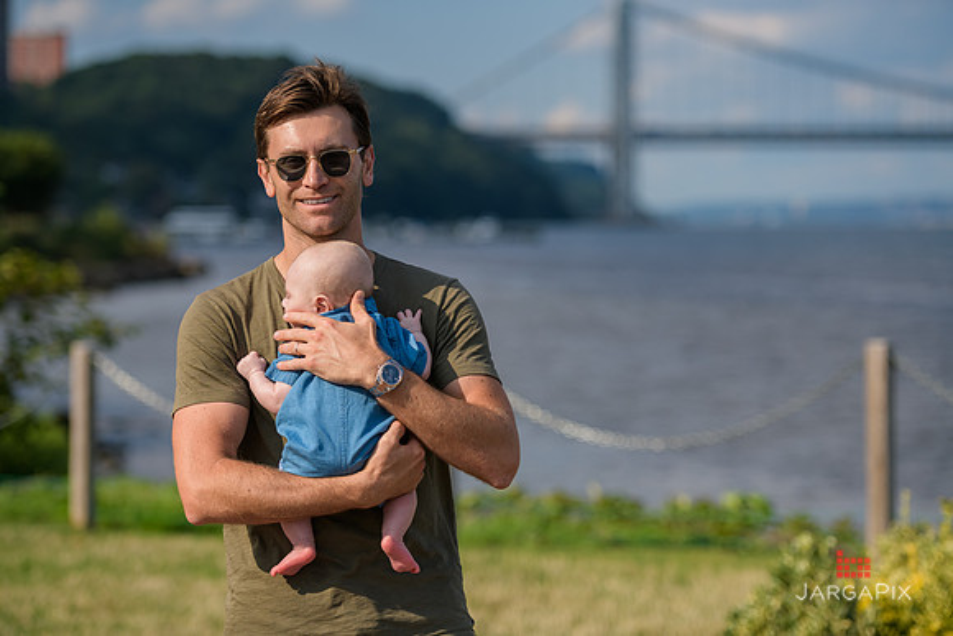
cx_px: 476
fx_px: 2912
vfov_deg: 12.5
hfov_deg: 18.6
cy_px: 318
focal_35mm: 110
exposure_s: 1/4000
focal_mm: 110
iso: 200
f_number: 3.2
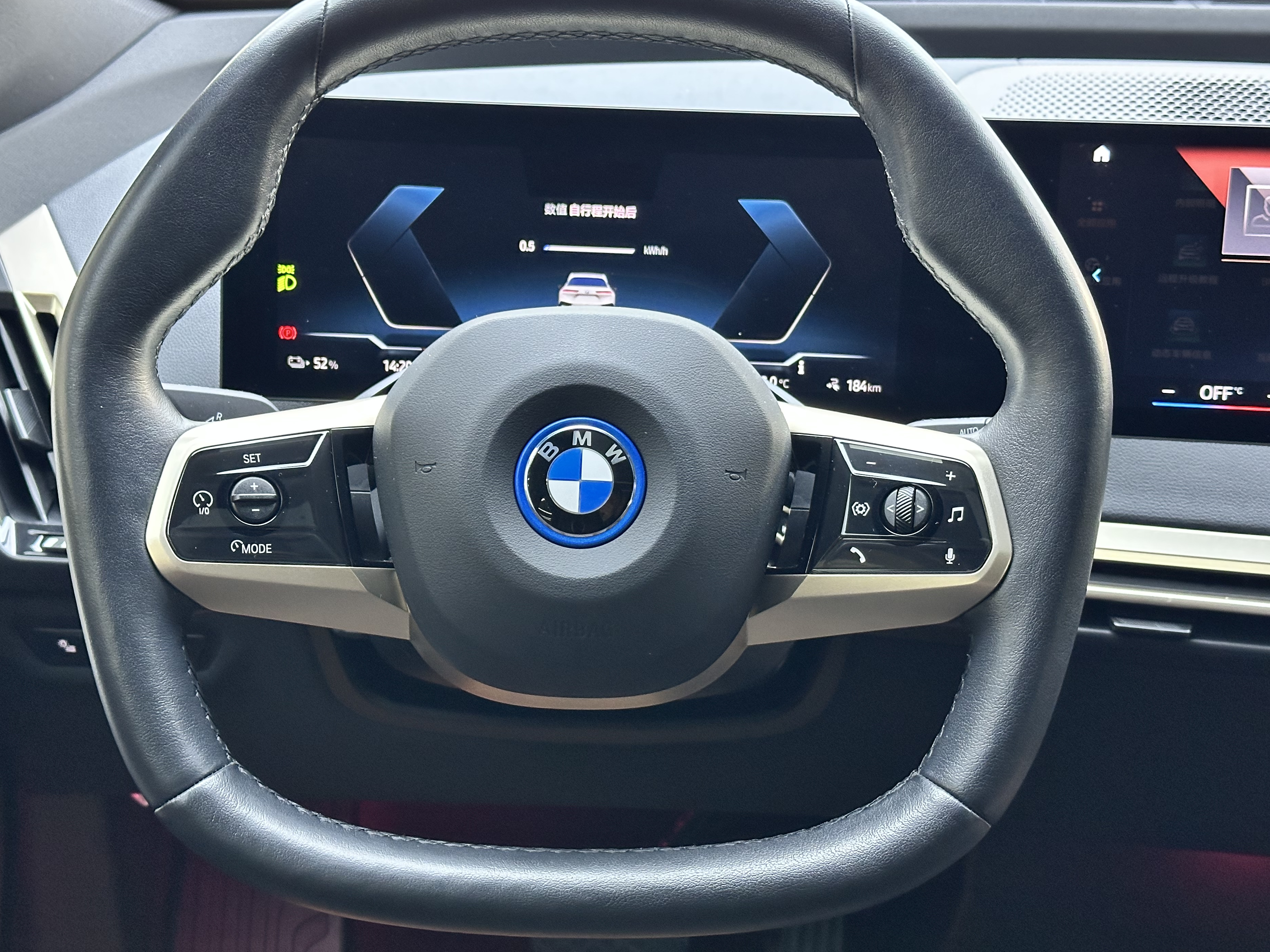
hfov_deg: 36.8
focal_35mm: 52
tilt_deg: -21.1
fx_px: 1908
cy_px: 442
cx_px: 598
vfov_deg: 28.0
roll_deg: -1.4
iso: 400
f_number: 1.78
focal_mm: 6.86
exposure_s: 1/40
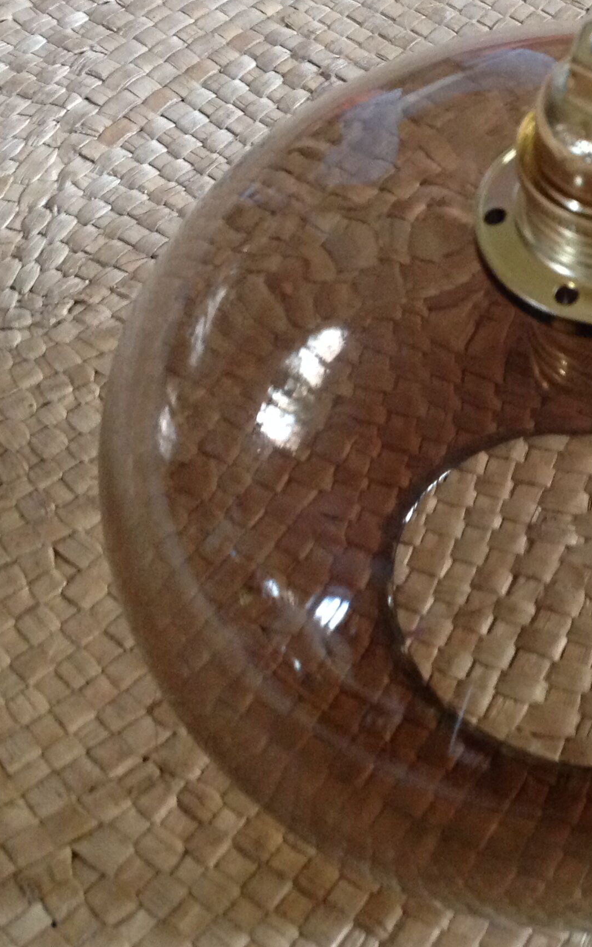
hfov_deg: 22.3
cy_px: 467
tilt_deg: -53.4
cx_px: 580
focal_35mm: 56
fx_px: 1445
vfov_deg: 36.3
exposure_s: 1/15
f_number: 2.4
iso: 400
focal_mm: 4.28
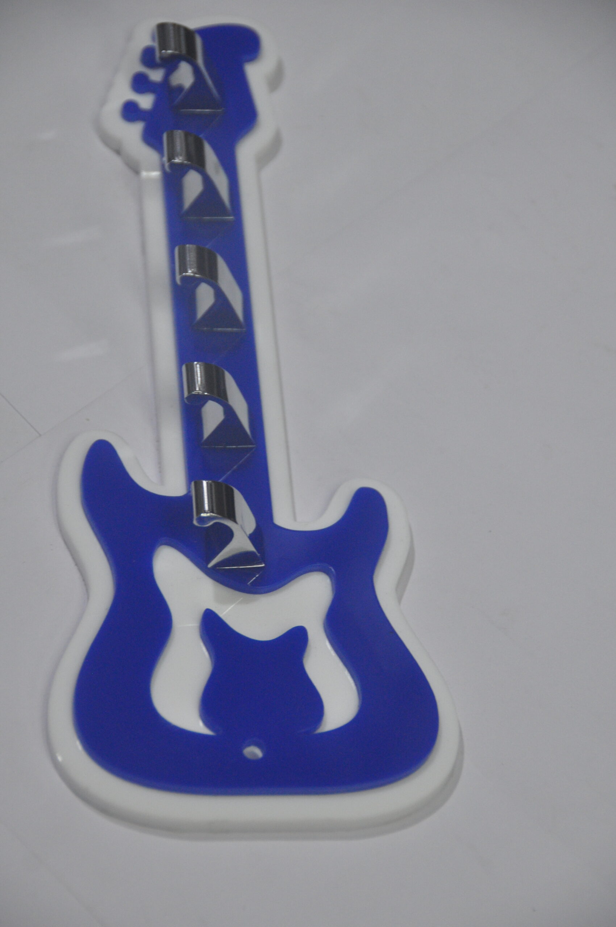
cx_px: 308
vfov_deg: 13.1
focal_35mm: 158
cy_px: 464
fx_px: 4053
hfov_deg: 8.7
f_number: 5.3
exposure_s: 1/50
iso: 1250
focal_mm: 105
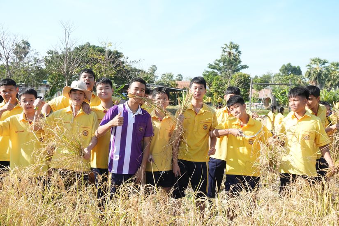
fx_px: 367
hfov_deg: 49.6
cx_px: 170
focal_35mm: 39
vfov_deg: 34.2
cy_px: 113
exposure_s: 1/2500
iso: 1600
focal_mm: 26
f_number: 6.3
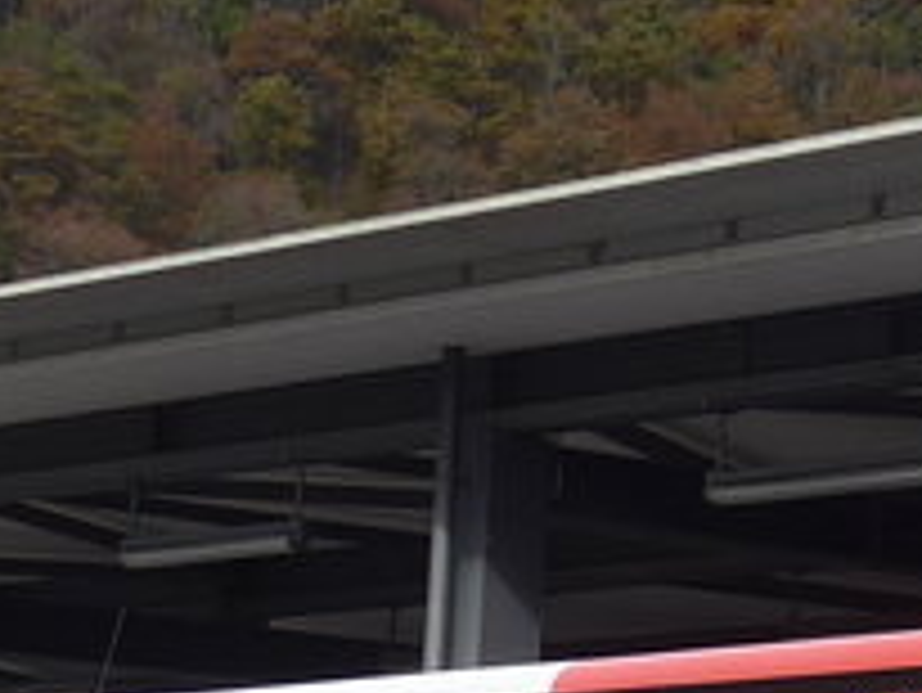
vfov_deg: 6.5
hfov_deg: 8.3
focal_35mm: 228
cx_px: 1745
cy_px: 688
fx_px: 6076
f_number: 2.8
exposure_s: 1/1300
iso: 80
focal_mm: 8
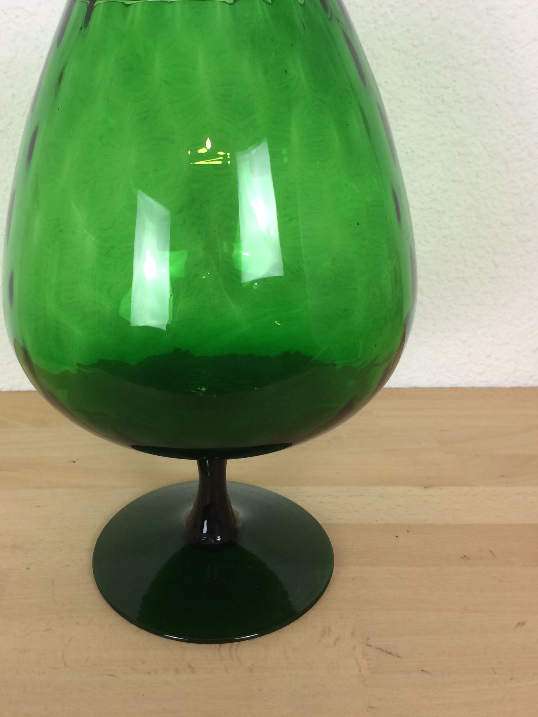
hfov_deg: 37.5
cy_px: 308
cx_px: 201
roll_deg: +2.2
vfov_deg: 48.8
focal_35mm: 38
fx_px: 788
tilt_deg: -23.0
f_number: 2.2
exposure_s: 1/33
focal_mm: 4.15
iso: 40
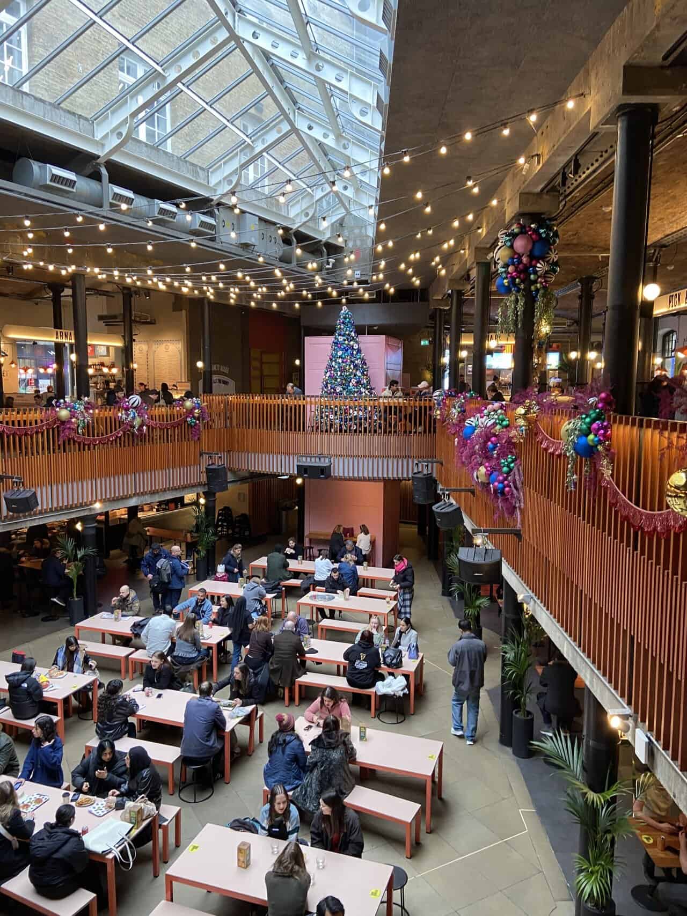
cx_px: 344
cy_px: 458
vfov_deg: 67.3
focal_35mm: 26
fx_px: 688
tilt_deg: -7.4
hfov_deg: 53.1
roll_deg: -0.7
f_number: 1.8
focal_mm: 4.25
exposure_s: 1/50
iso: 80
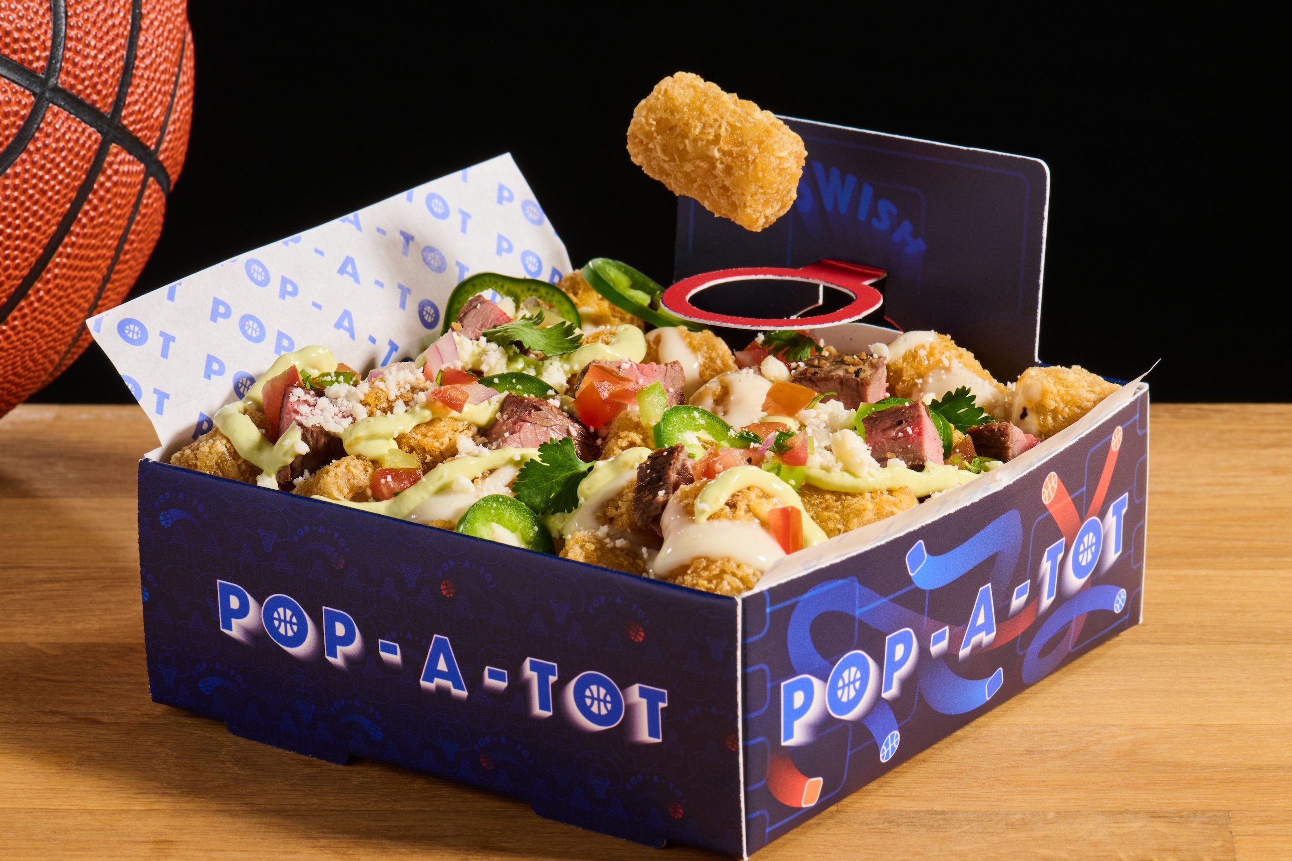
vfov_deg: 11.2
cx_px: 625
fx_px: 4378
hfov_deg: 16.8
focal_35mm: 122
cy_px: 469
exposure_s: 1/160
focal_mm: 105
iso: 125
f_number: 20
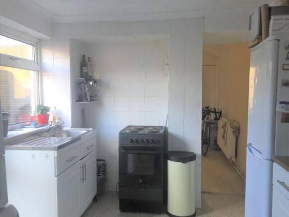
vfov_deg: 48.2
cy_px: 108
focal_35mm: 29
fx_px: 242
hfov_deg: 61.7
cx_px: 144
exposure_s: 1/33
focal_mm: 4.15
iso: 50
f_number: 2.2
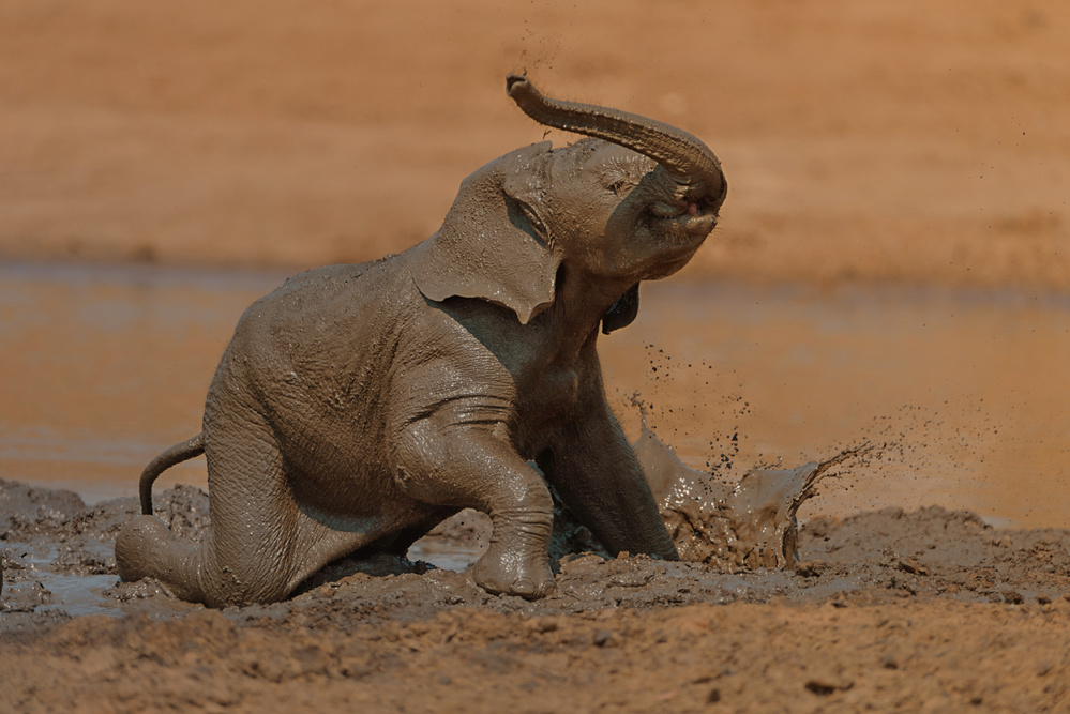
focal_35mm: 600
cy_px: 357
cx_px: 535
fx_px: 17840
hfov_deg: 3.4
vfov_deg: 2.3
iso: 100
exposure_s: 1/1250
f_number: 4
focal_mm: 600
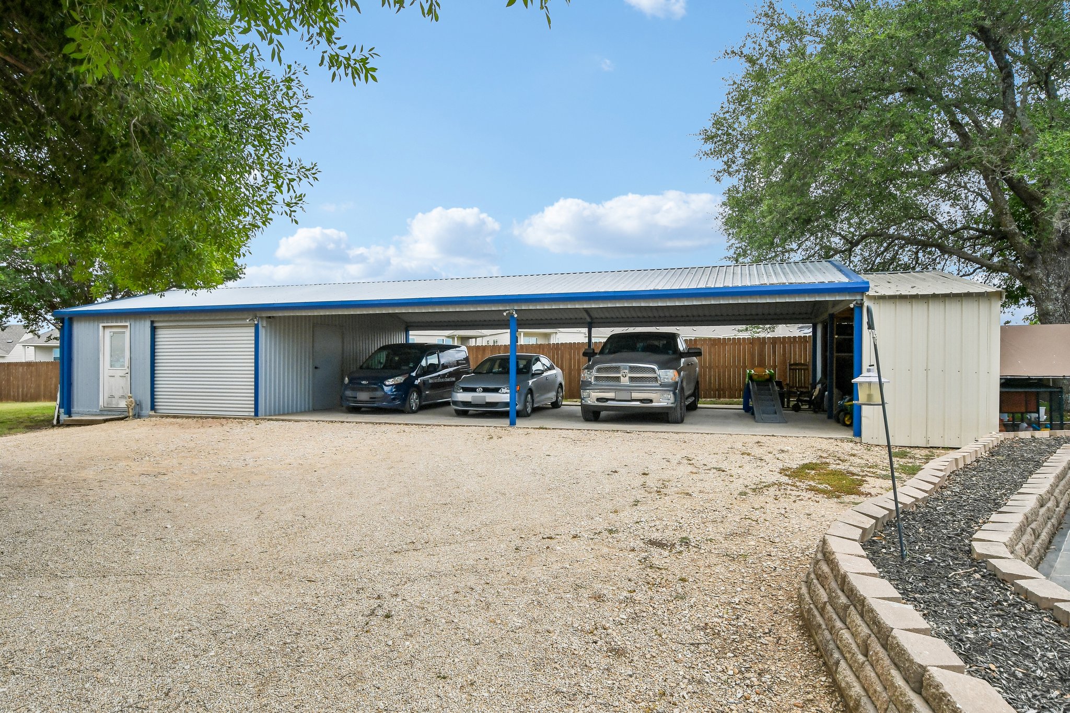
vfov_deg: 59.5
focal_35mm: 21
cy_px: 356
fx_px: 624
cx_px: 535
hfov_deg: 81.2
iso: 400
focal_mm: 14
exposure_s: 1/2000
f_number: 8
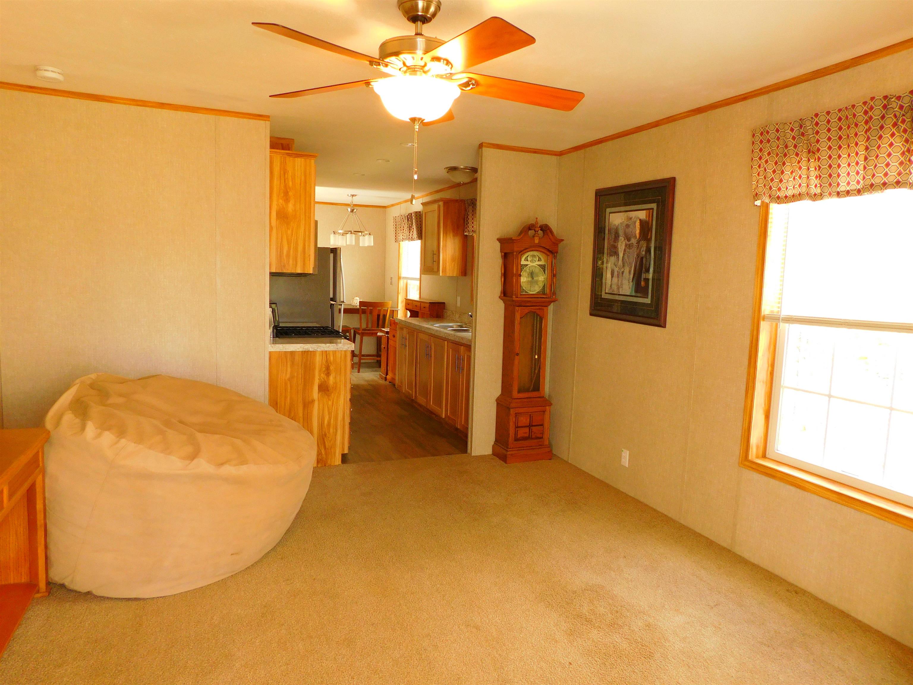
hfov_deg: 73.9
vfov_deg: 58.9
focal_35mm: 23
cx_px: 456
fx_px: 607
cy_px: 342
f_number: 3
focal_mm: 4
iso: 200
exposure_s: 1/30
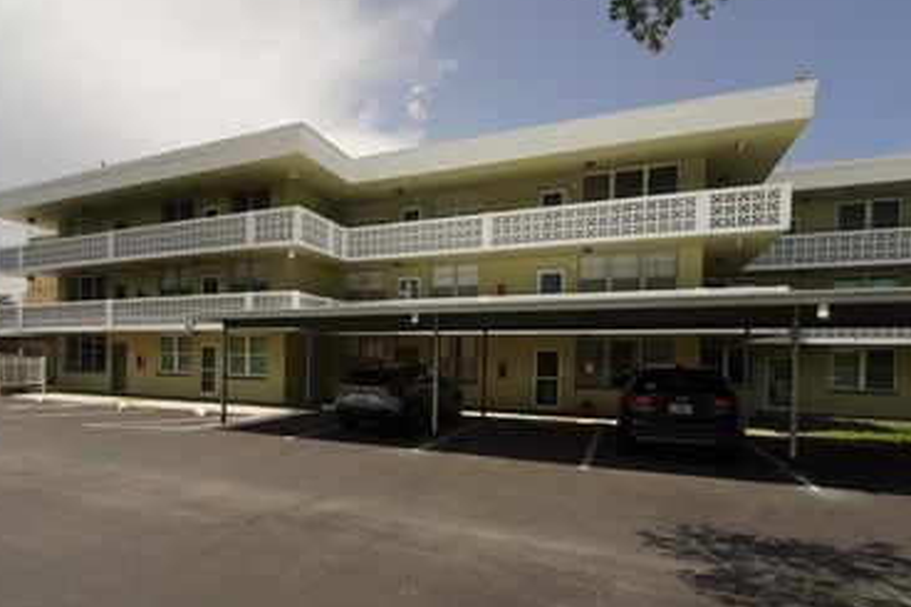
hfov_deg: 86.3
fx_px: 481
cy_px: 372
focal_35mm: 19
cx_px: 384
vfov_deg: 63.8
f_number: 11
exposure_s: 1/250
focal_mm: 14
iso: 100
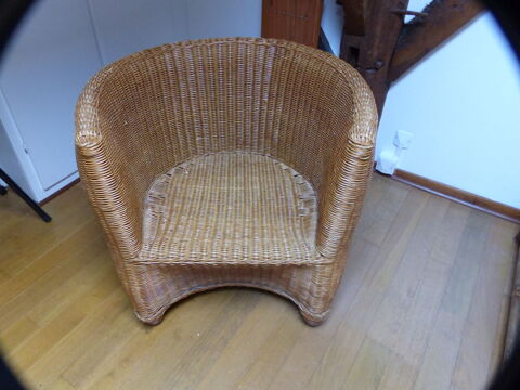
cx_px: 260
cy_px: 195
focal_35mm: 25
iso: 400
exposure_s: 1/13
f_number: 2.8
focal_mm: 4.5
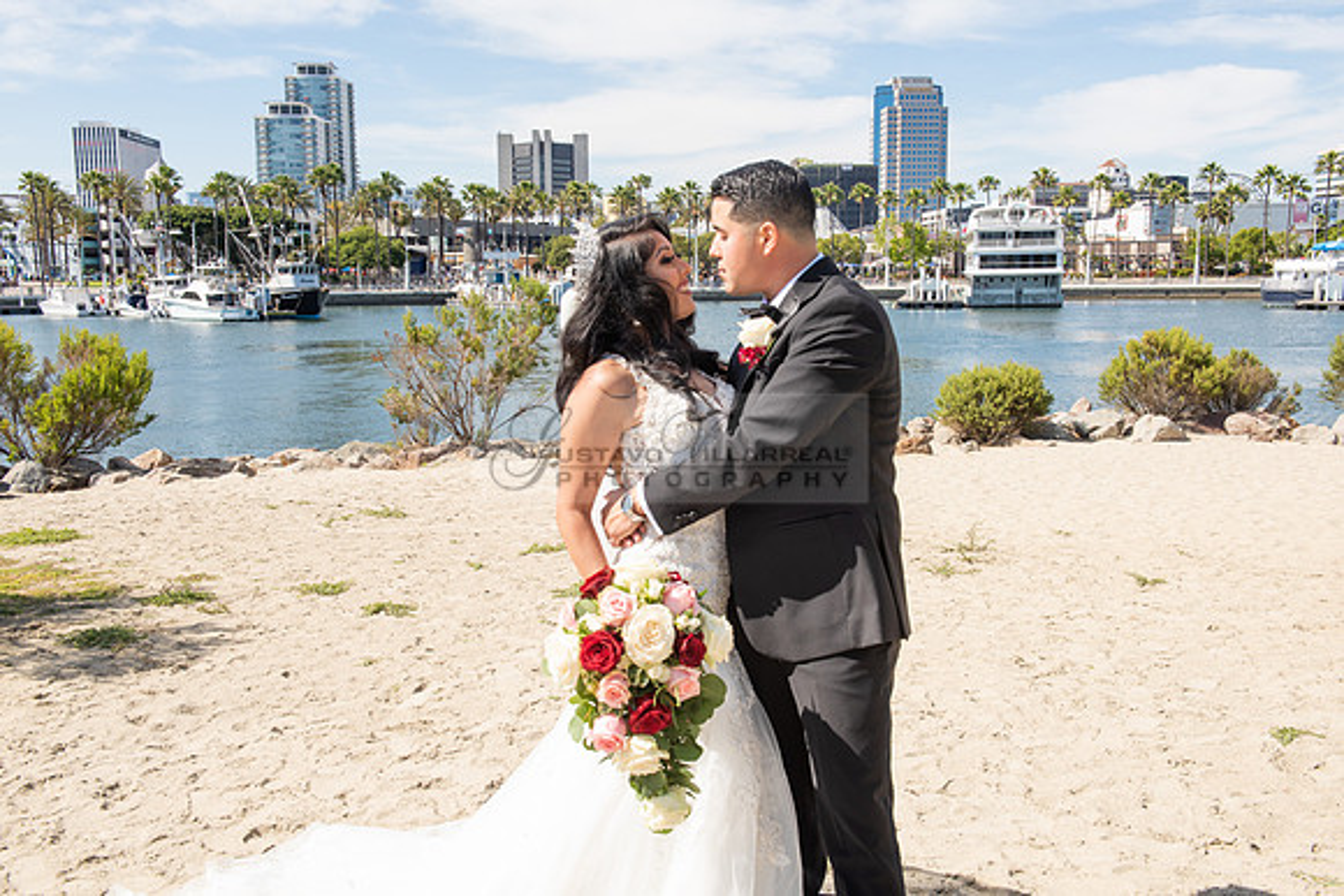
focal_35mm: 35
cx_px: 672
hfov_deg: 54.4
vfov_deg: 37.9
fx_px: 1307
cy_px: 448
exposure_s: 1/200
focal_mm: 35
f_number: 11
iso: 200
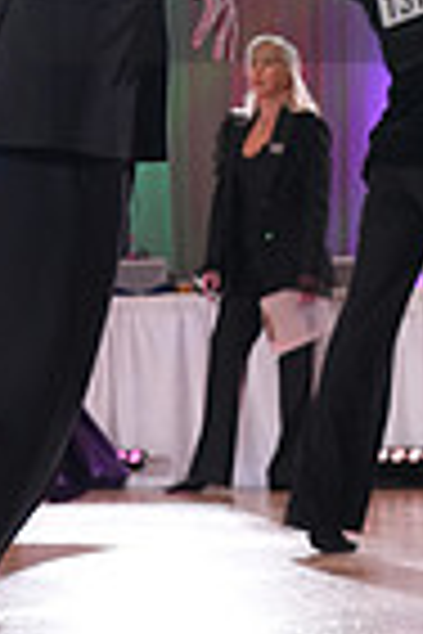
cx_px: 556
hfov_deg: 6.9
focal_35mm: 197
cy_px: -85
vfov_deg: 10.3
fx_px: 3472
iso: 2000
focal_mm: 48
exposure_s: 1/400
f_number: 4
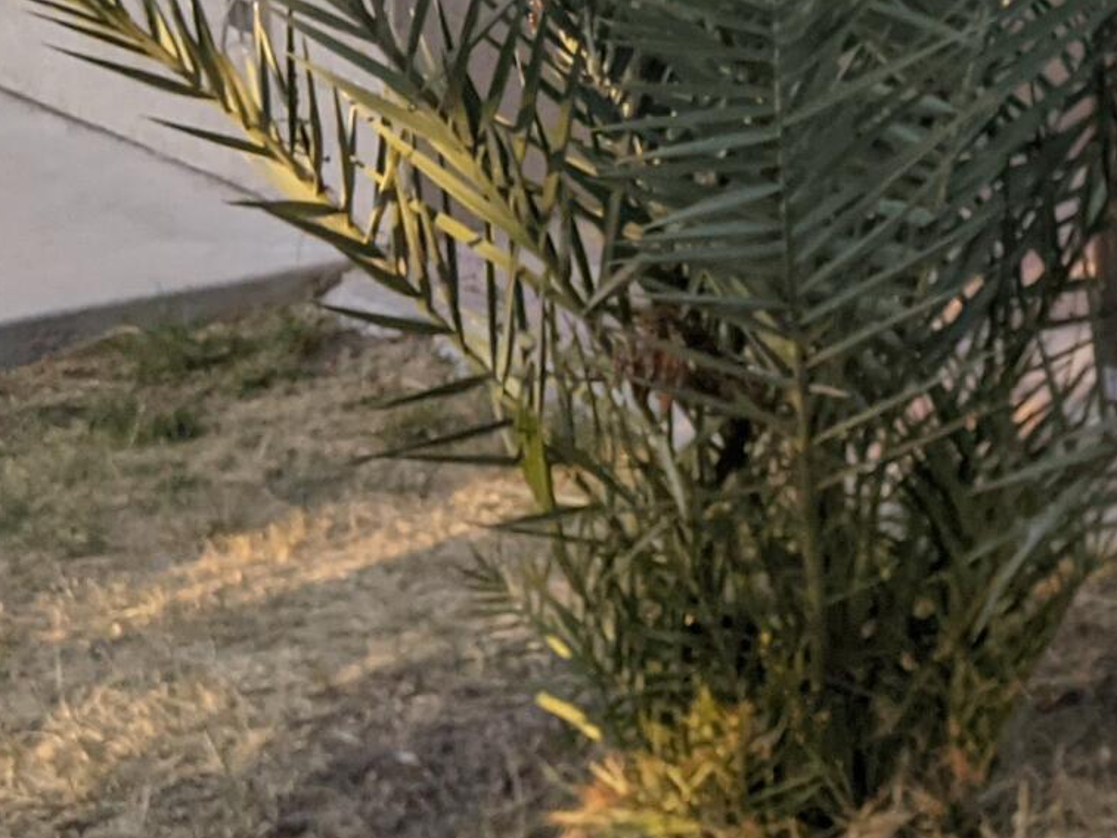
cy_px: -266
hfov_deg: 16.1
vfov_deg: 13.3
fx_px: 3453
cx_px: 1889
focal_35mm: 107
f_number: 1.8
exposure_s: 1/510
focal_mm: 4.44
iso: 43
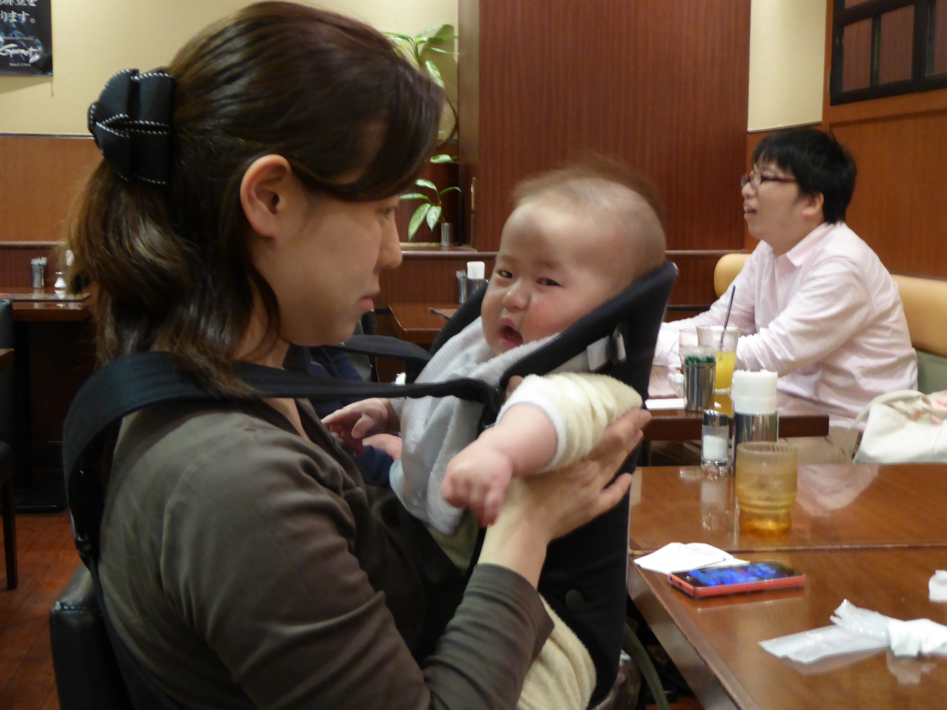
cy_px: 355
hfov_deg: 38.9
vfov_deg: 29.7
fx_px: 1341
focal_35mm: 49
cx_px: 474
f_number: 4
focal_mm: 8.4
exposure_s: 1/6
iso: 400
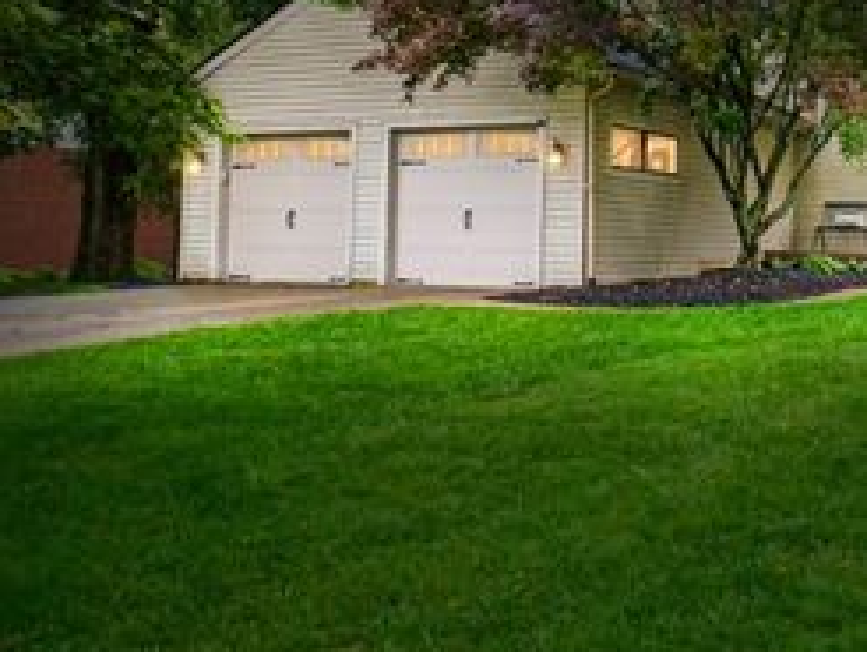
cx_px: 878
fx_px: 1028
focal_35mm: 41
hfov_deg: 39.9
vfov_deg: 34.9
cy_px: 224
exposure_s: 1/30
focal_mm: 14
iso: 125
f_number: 4
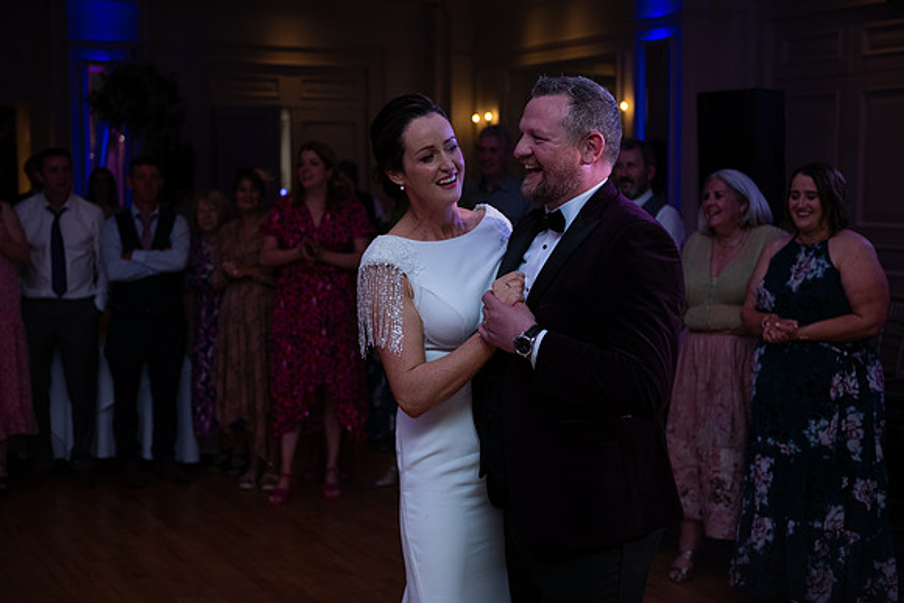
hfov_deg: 35.6
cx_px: 452
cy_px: 302
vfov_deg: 24.2
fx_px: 1406
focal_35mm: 56
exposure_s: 1/160
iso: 640
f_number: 3.5
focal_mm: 56
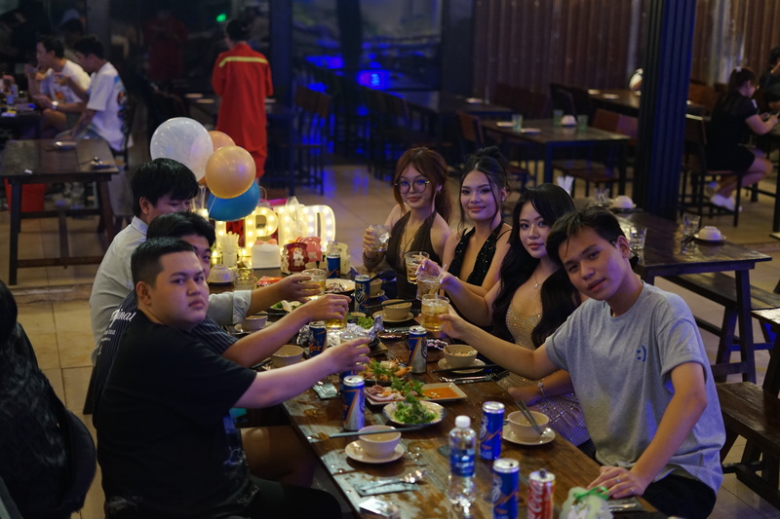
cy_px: 260
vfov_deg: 27.0
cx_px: 390
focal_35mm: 50
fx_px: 1083
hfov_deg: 39.6
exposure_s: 1/160
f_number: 2
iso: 2000
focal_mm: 50
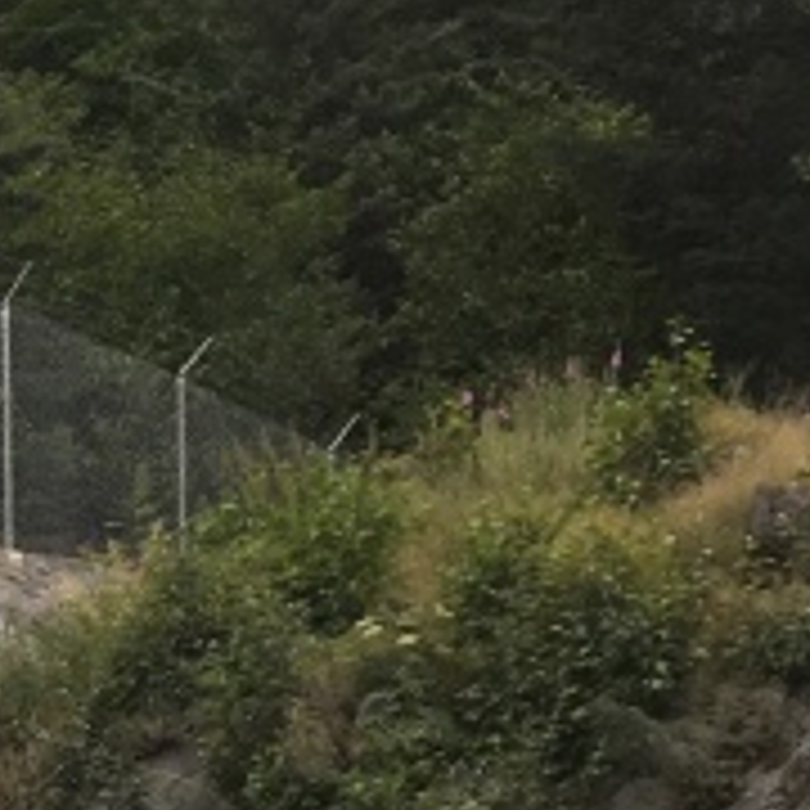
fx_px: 4024
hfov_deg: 10.4
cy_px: 1768
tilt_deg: +7.6
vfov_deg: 10.3
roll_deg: -4.1
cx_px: -932
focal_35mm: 152
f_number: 2.2
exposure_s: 1/204
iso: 25
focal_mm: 4.15
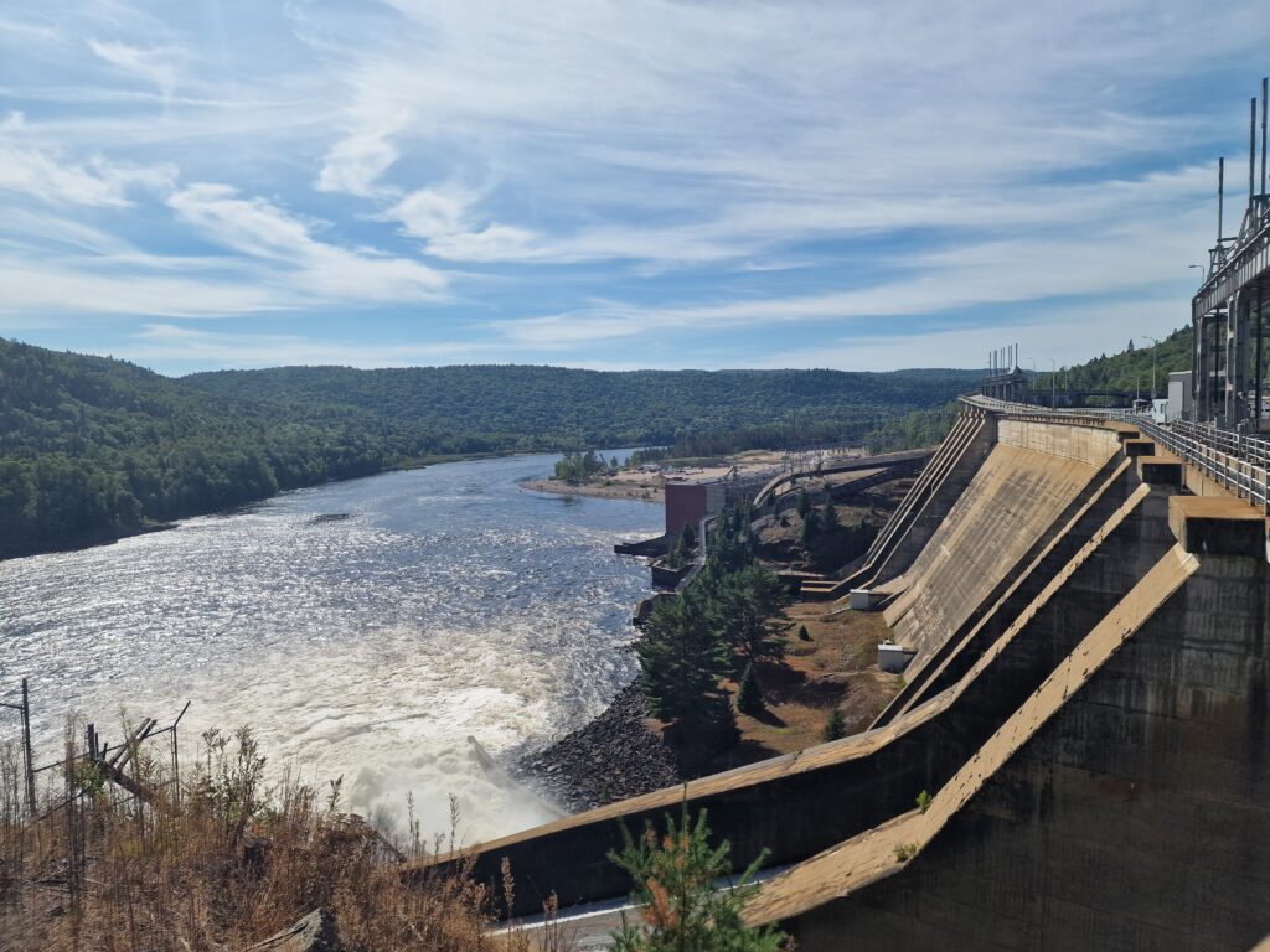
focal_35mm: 23
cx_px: 635
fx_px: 844
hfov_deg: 73.9
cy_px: 476
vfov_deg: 58.9
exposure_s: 1/2448
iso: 50
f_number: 1.8
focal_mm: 6.4
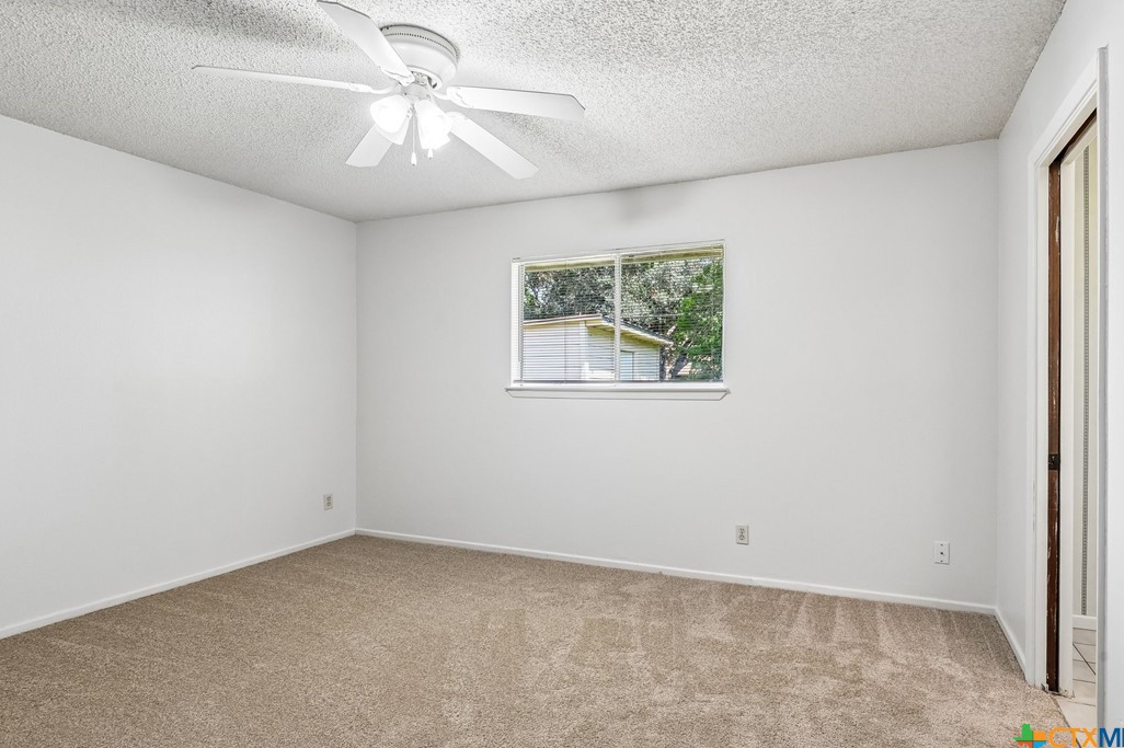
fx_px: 562
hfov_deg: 90.0
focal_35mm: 18
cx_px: 578
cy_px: 382
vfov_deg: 67.3
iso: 400
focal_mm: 17
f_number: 8
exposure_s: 1/20
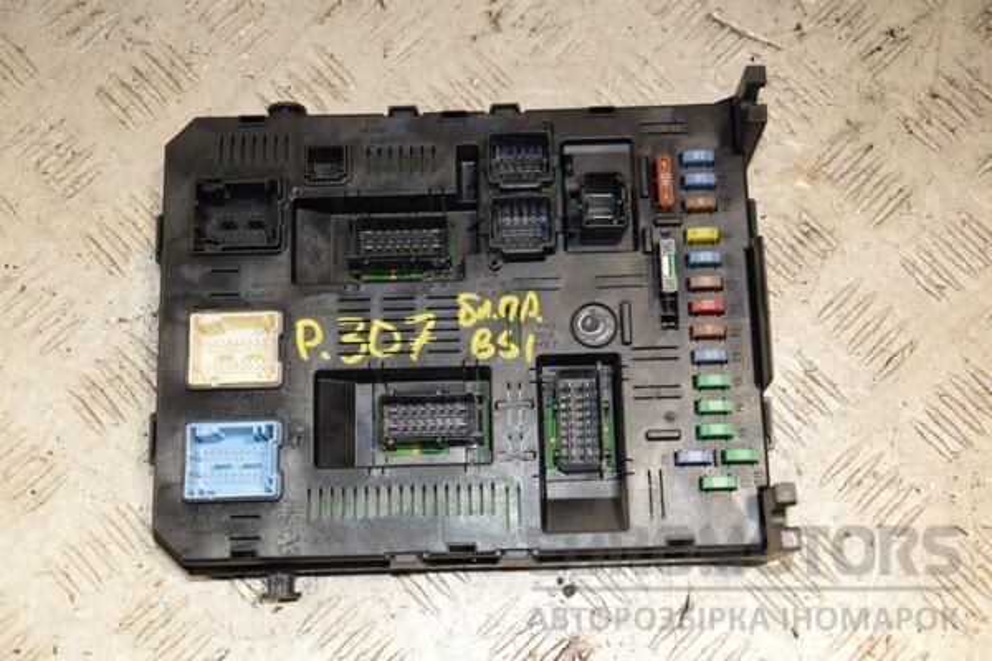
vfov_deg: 26.5
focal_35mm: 51
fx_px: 1405
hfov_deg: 38.9
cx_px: 496
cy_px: 330
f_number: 6.3
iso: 800
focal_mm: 34
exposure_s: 1/200
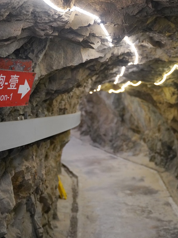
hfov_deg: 28.9
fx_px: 343
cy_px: 120
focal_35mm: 50
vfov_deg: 38.2
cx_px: 114
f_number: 2.8
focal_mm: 34
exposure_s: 1/160
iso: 5000
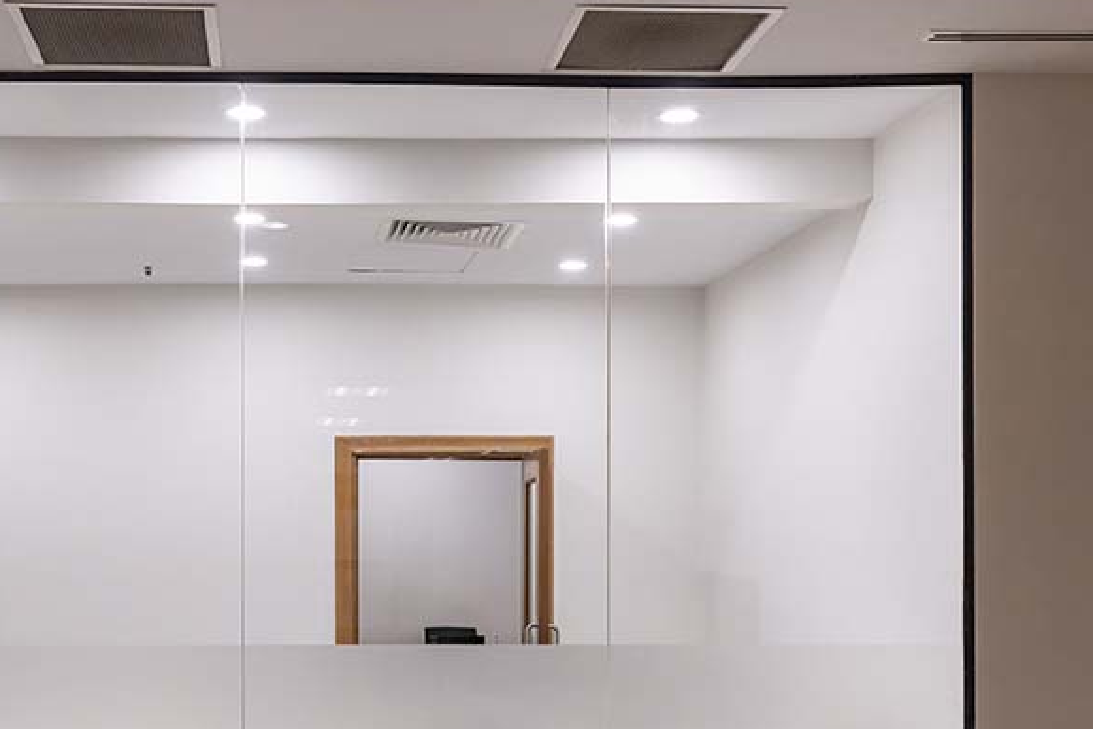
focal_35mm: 48
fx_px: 1458
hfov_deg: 39.8
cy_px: 556
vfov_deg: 27.7
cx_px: 253
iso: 1000
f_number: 5.6
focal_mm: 29
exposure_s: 1/250
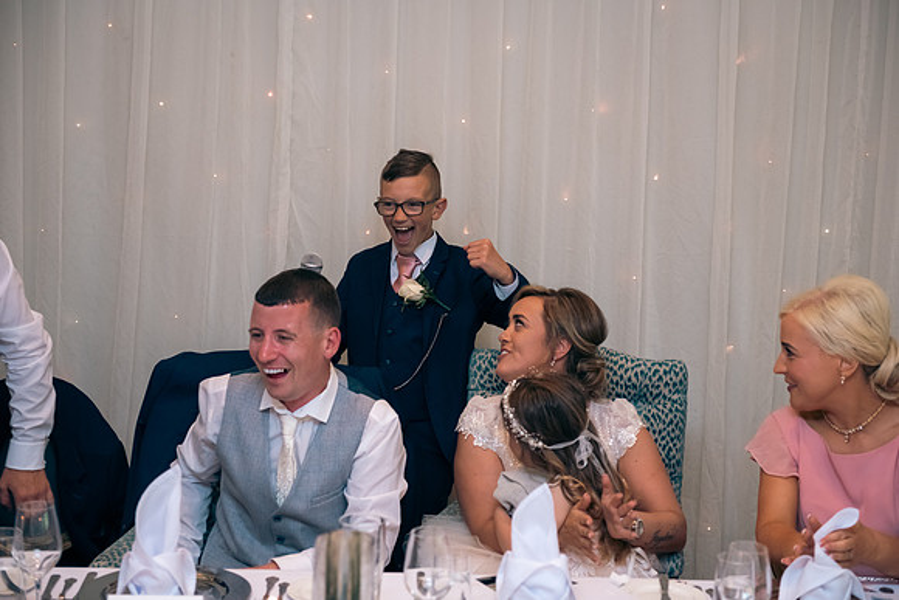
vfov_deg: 21.9
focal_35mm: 62
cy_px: 300
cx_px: 450
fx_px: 1549
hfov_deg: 32.4
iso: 800
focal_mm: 62
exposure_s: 1/160
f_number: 3.5
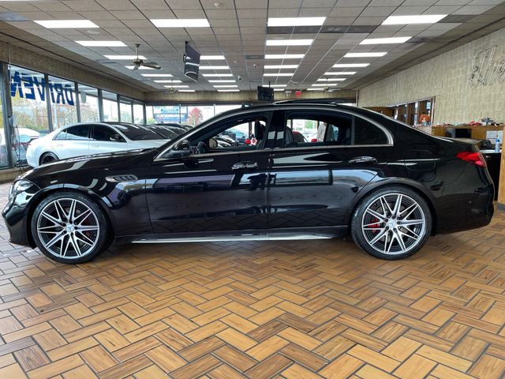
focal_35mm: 26
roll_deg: +0.8
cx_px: 252
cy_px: 190
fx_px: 379
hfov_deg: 67.3
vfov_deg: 53.1
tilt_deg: -8.3
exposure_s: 1/120
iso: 50
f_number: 1.6
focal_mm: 4.2
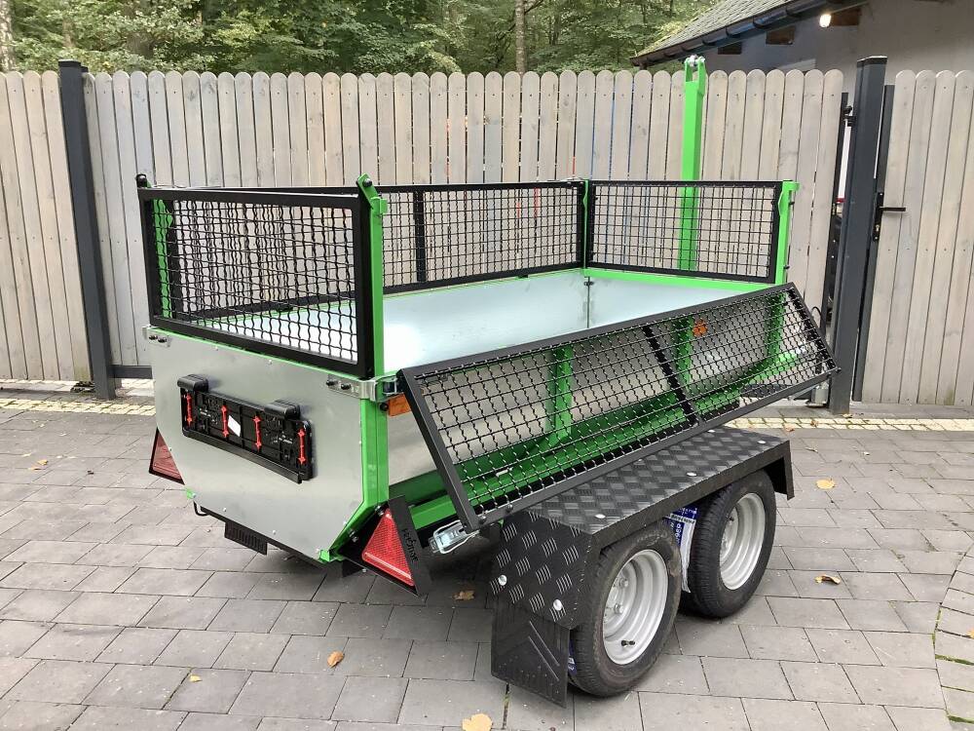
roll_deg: -0.1
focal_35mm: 31
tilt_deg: -13.9
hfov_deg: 58.4
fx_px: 872
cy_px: 366
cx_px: 487
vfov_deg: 45.4
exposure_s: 1/100
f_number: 2.4
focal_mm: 3.3
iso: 50
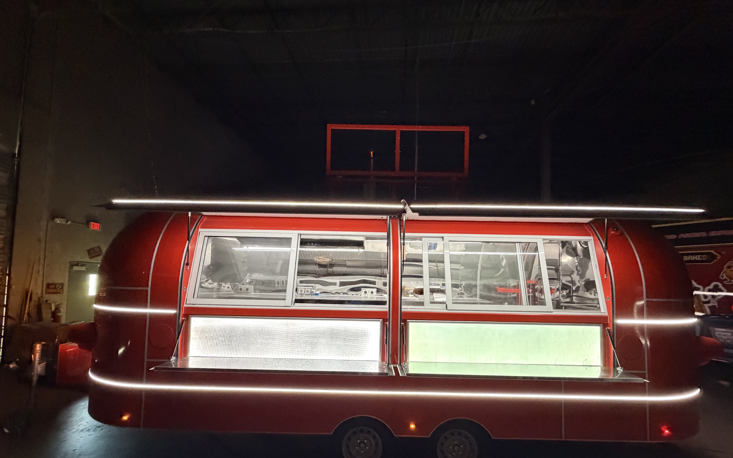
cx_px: 370
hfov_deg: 101.5
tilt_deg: +2.2
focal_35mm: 15
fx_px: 300
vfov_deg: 74.3
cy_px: 263
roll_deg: -1.9
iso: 800
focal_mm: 2.22
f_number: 2.2
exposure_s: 1/60
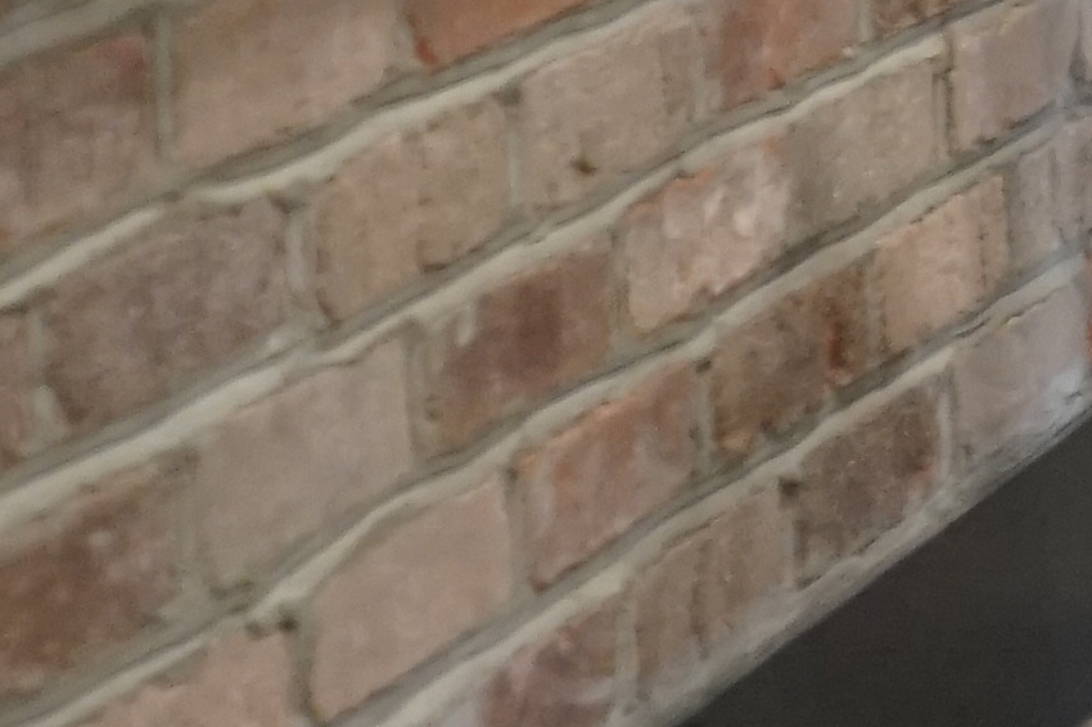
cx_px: 2774
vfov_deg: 6.0
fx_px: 6852
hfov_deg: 8.2
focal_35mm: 226
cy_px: -583
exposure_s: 1/160
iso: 2000
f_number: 4
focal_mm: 32
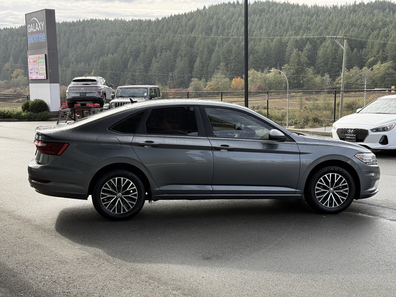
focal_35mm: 48
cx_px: 198
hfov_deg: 39.7
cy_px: 148
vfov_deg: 30.3
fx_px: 549
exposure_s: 1/951
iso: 80
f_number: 1.78
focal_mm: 6.76
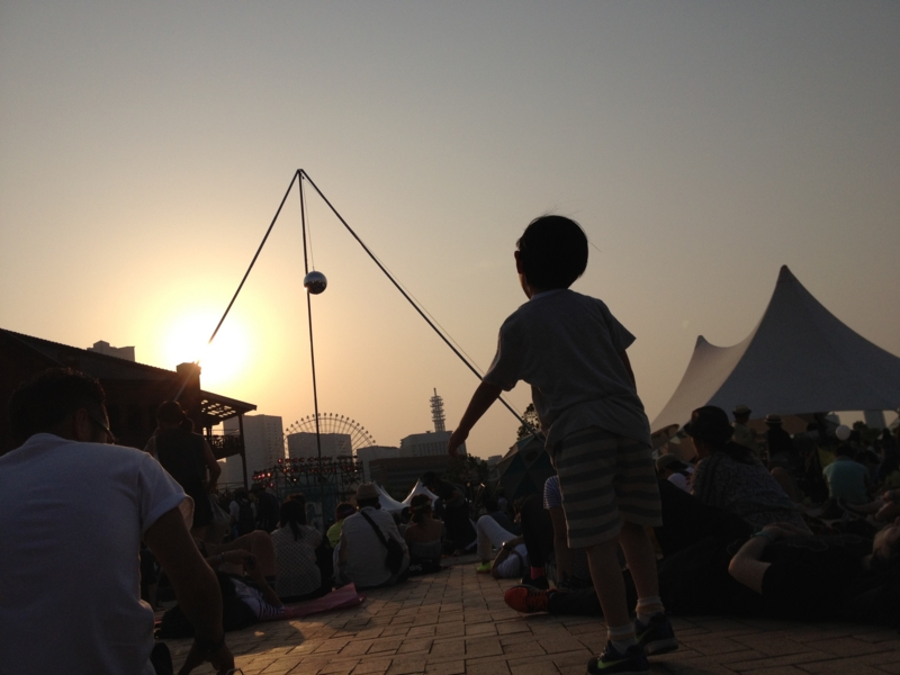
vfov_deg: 40.7
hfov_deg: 52.6
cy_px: 338
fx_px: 910
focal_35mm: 35
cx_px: 450
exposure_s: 1/5025
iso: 64
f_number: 2.4
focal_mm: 4.28
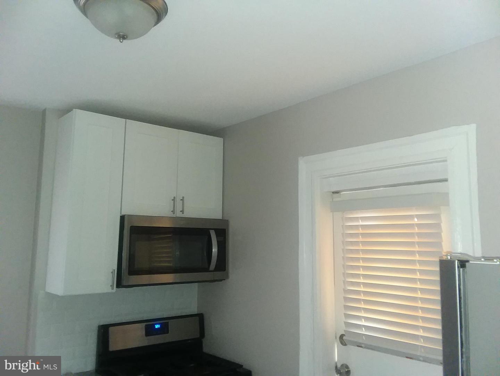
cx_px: 250
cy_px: 188
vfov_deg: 48.3
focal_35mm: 29
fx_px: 419
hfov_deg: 61.6
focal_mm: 2.47
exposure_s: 1/30
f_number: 1.9
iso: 160
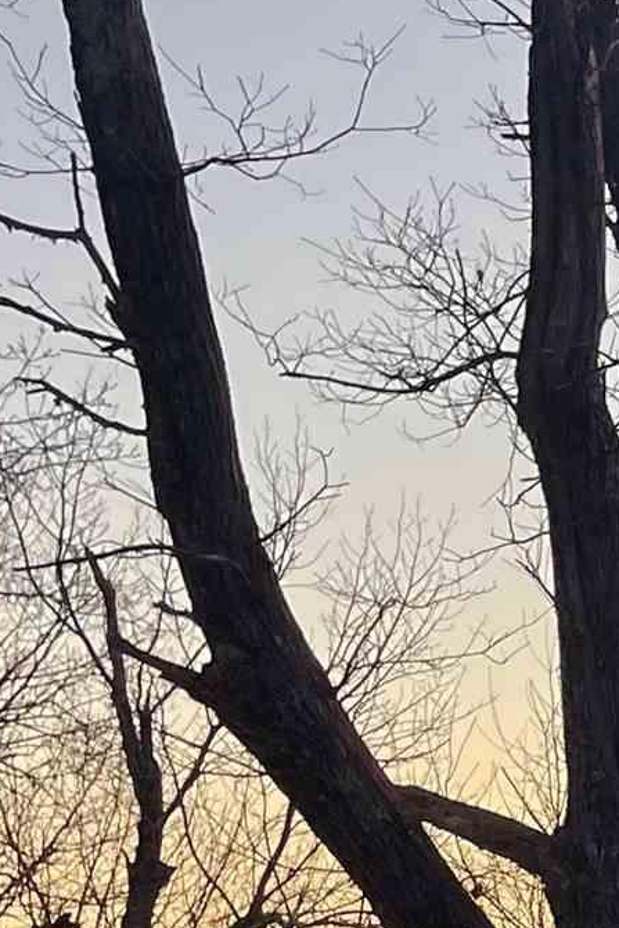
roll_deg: +0.9
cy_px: 1234
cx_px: 1602
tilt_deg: -3.9
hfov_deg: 9.5
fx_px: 3196
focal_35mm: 124
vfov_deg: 15.6
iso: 32
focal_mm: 5.1
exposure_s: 1/276
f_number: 1.6
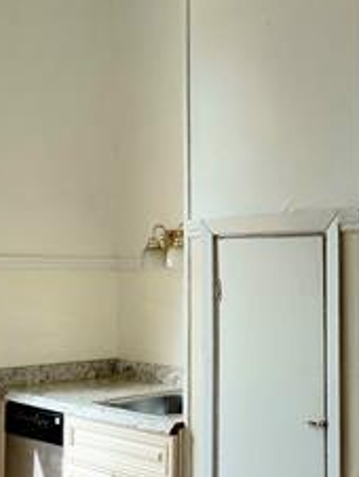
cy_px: 262
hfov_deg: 26.7
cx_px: 321
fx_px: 732
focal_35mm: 53
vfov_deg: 36.1
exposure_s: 1/120
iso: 64
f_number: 1.8
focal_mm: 4.69
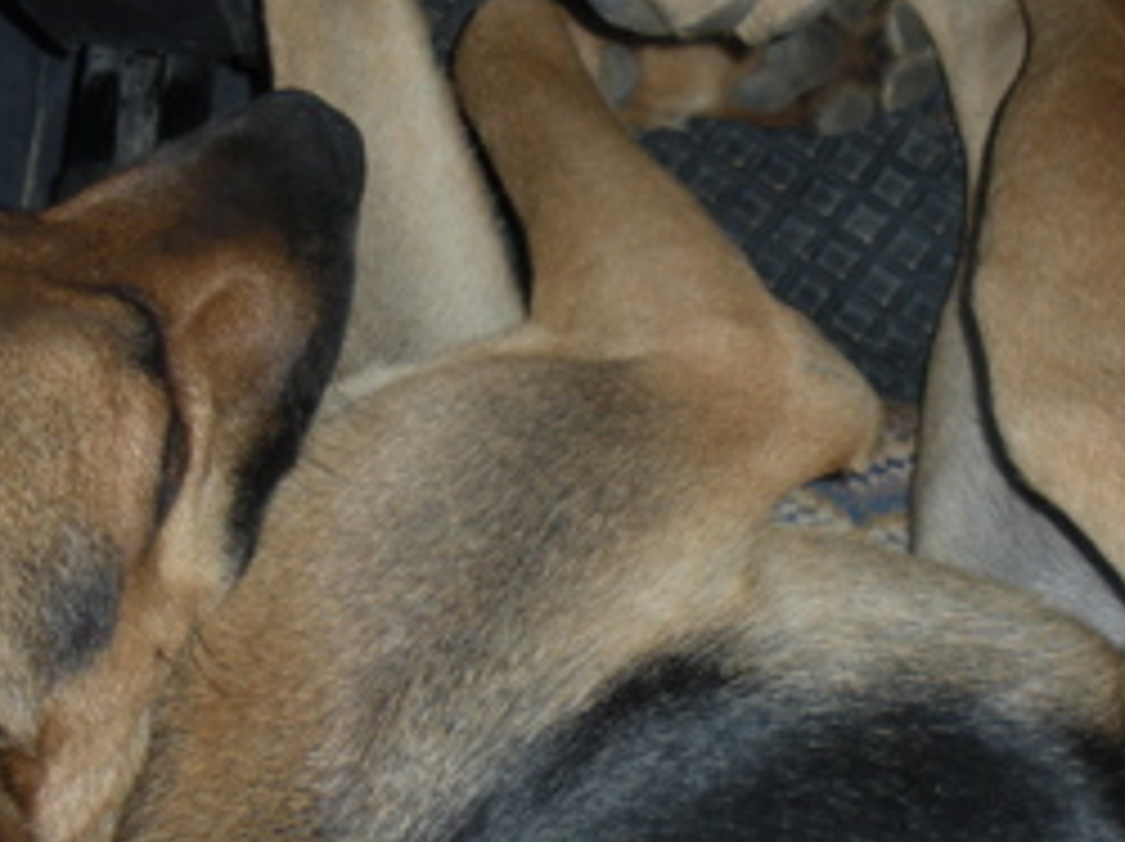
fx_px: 2987
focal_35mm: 92
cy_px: 480
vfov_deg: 16.0
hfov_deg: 21.1
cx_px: 896
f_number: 3.5
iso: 64
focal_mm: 6.3
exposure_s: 1/30
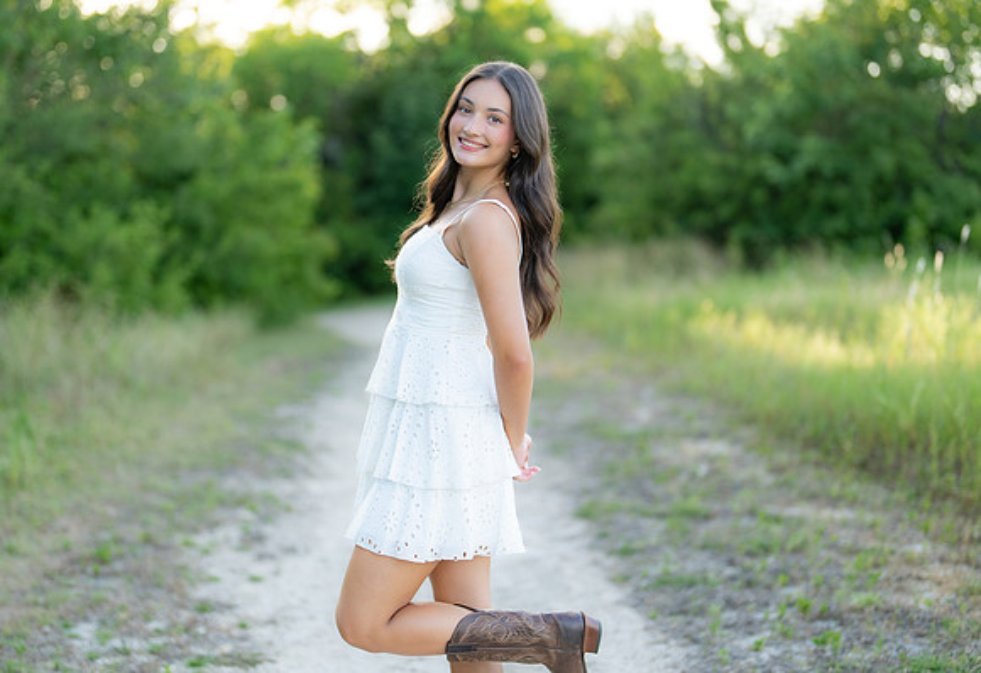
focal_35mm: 60
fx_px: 1645
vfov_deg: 23.1
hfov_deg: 33.2
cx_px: 462
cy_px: 279
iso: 100
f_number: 1.2
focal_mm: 50
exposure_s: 1/1000
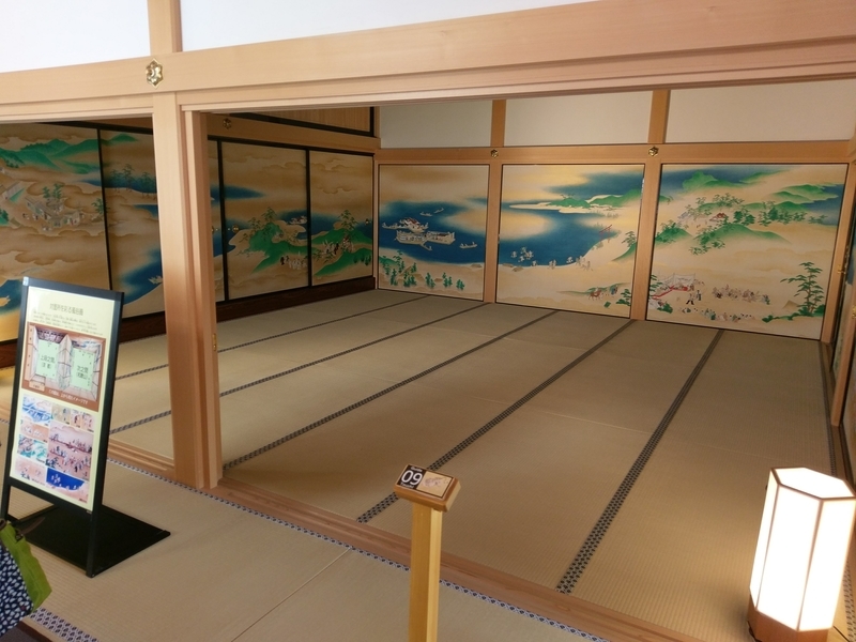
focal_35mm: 26
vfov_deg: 53.1
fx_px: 643
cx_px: 428
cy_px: 321
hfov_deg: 67.3
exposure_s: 1/30
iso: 200
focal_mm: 4.58
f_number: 1.8
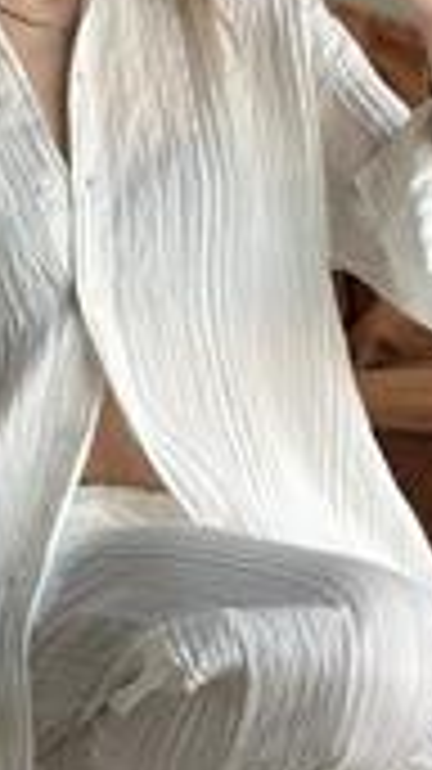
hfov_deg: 9.3
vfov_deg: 16.4
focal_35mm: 130
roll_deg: -2.3
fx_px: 2651
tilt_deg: -17.5
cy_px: 167
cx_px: 176
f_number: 1.78
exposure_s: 1/60
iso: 160
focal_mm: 6.86
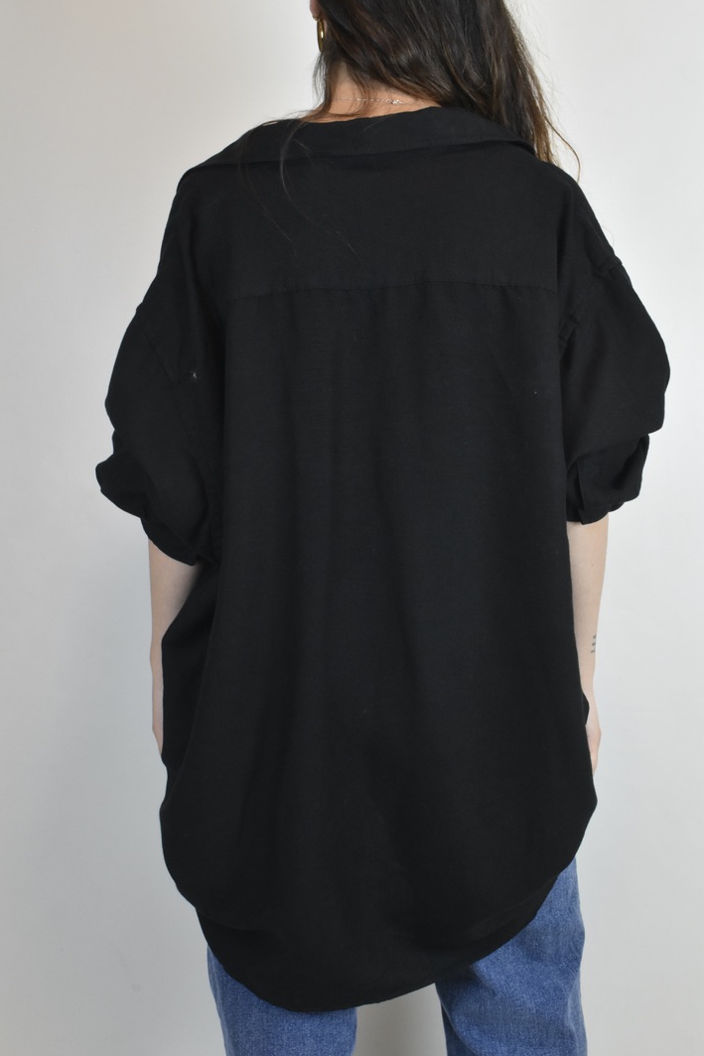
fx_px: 1438
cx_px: 350
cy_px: 533
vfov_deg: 40.3
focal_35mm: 49
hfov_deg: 27.5
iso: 1600
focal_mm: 32
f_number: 18
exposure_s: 1/30
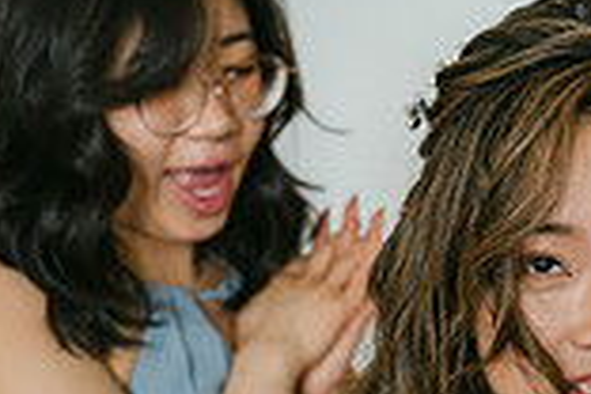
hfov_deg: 15.0
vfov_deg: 10.4
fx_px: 2134
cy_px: 436
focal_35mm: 130
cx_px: 777
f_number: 2.8
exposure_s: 1/125
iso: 2500
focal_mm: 35
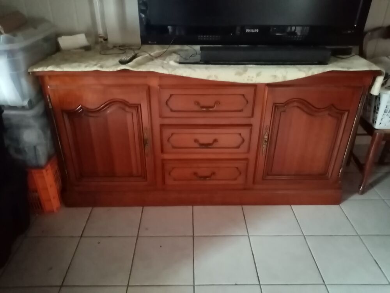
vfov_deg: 53.1
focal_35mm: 26
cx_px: 195
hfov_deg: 67.3
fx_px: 293
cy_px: 146
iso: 2971
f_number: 1.8
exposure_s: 1/12.5
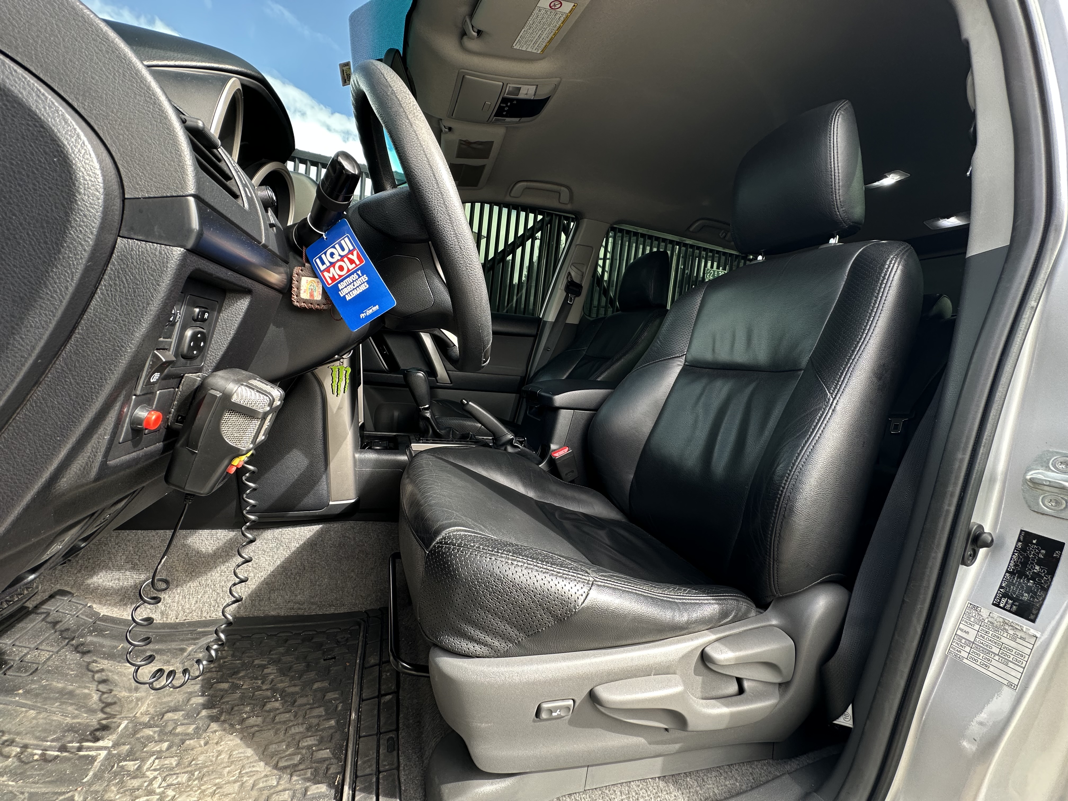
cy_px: 400
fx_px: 432
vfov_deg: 85.7
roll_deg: -6.7
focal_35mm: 14
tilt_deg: -4.3
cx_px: 534
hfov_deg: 102.1
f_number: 2.2
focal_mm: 2.22
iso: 64
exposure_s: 1/99
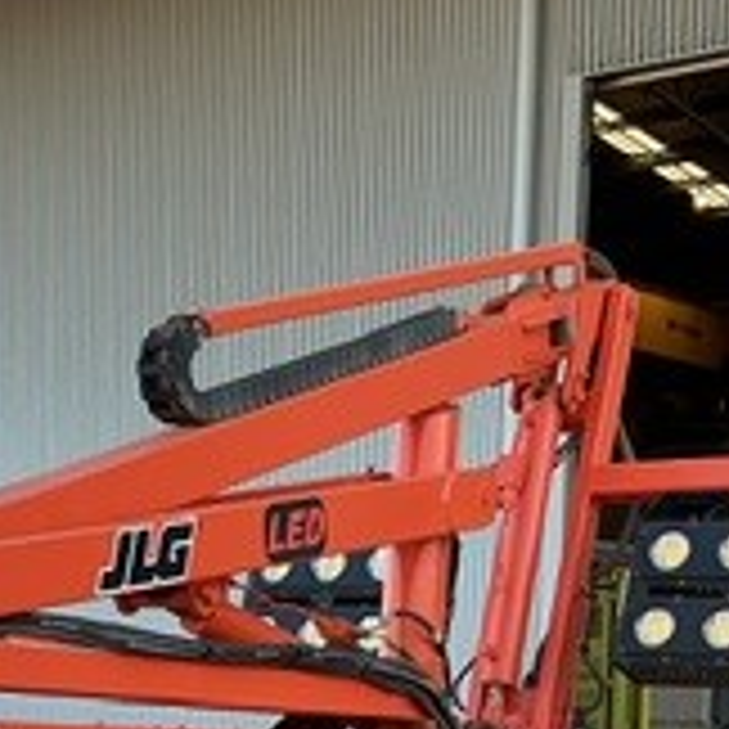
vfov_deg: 15.9
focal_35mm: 101
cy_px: 1066
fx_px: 2406
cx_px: 135
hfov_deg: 17.1
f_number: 1.8
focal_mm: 3
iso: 25
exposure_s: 1/183
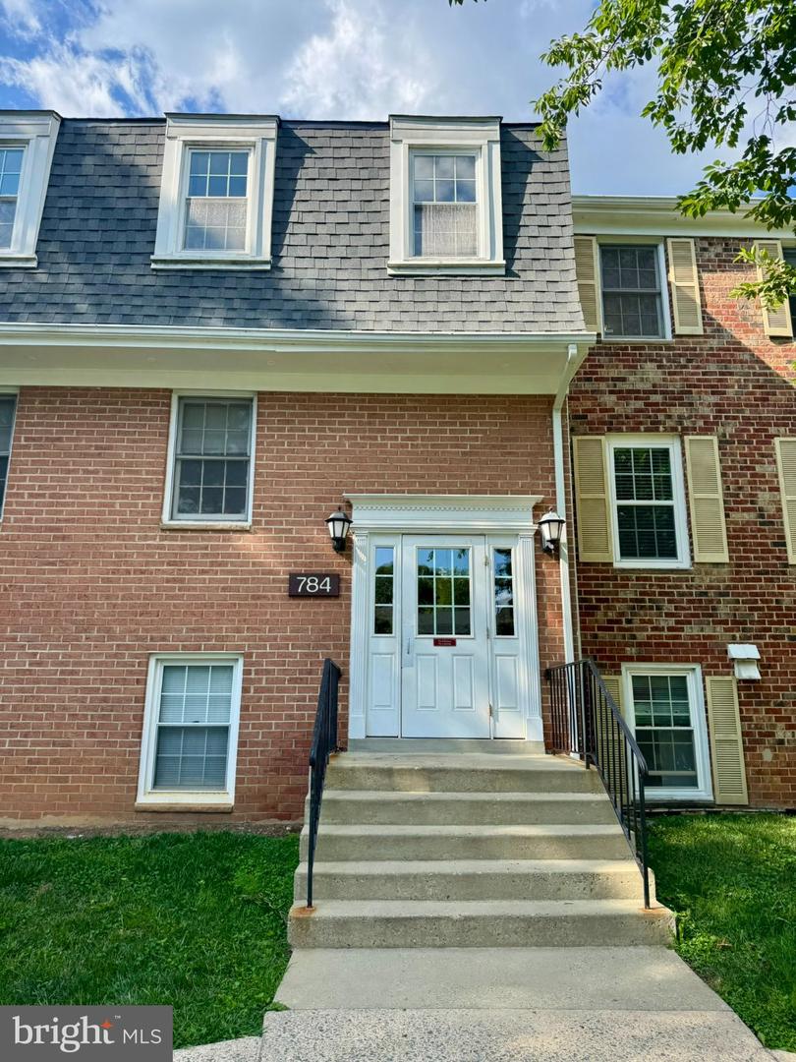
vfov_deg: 71.6
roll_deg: -0.5
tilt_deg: +13.3
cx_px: 398
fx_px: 736
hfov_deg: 56.8
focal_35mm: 24
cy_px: 531
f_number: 1.78
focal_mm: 6.76
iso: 80
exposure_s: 1/1311
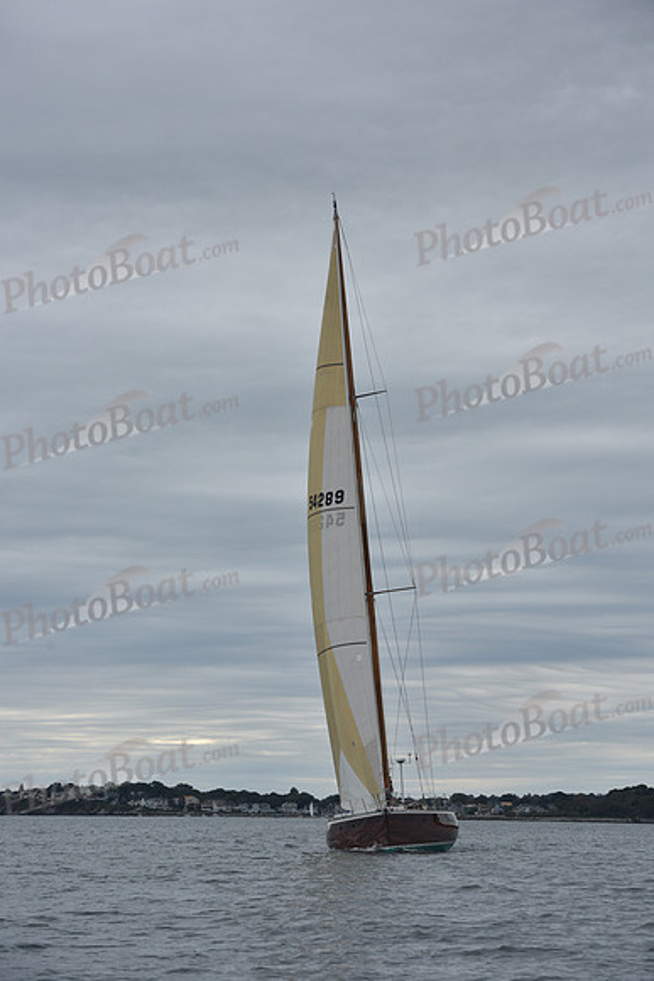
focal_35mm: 116
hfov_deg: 11.8
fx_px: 3159
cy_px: 490
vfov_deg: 17.6
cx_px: 327
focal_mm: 116
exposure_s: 1/1000
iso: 400
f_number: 8
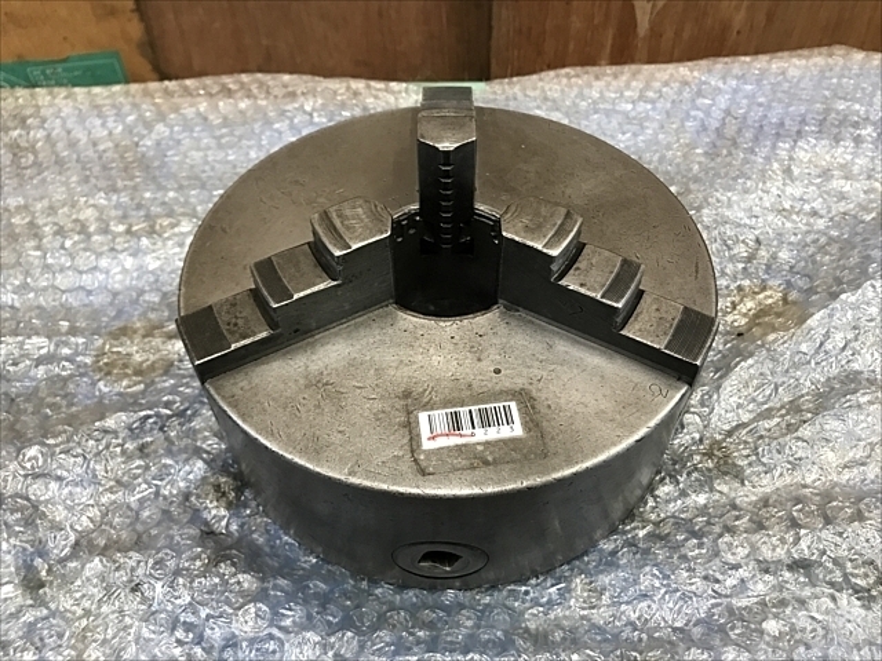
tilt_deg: -51.2
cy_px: 330
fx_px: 713
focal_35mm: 28
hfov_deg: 63.4
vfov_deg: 49.7
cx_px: 441
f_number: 1.8
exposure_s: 1/15
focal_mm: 3.99
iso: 40
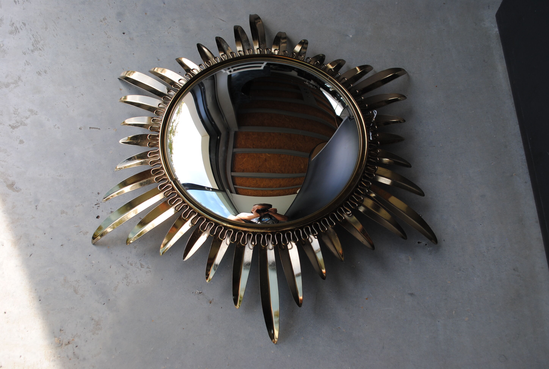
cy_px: 184
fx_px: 504
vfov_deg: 40.1
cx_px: 274
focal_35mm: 33
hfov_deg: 57.1
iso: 125
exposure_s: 1/125
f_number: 5.6
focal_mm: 22
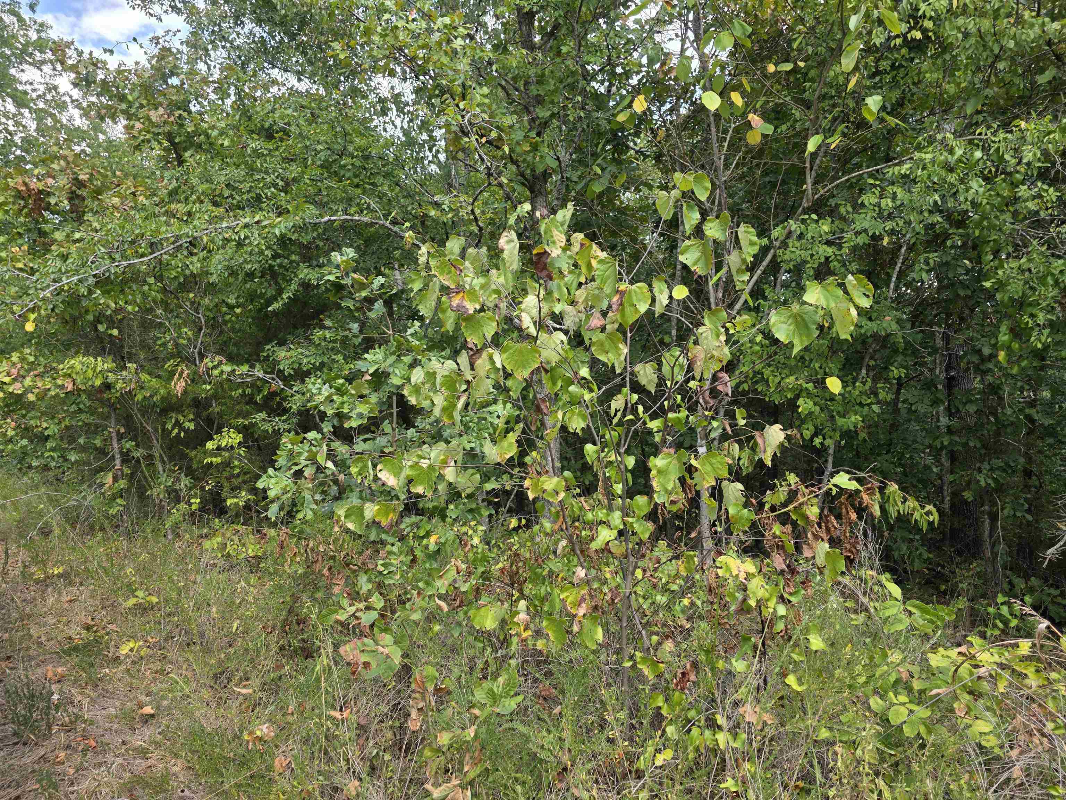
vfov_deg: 58.9
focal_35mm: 23
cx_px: 533
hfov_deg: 73.9
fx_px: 708
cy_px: 400
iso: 32
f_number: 1.7
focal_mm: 6.3
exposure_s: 1/359
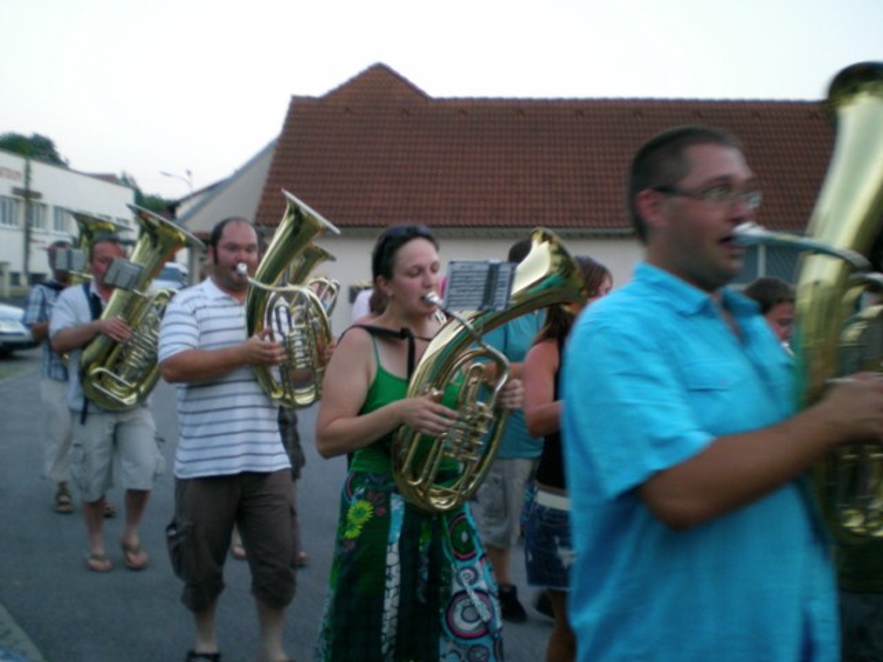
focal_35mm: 38
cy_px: 331
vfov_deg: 37.7
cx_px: 442
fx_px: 969
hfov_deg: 49.0
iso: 200
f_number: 3.1
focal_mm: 6.3
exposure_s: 1/30
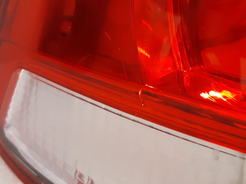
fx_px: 370
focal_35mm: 52
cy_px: 21
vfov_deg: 27.1
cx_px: 128
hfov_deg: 36.8
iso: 250
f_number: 1.7
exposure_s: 1/33
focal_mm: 3.93
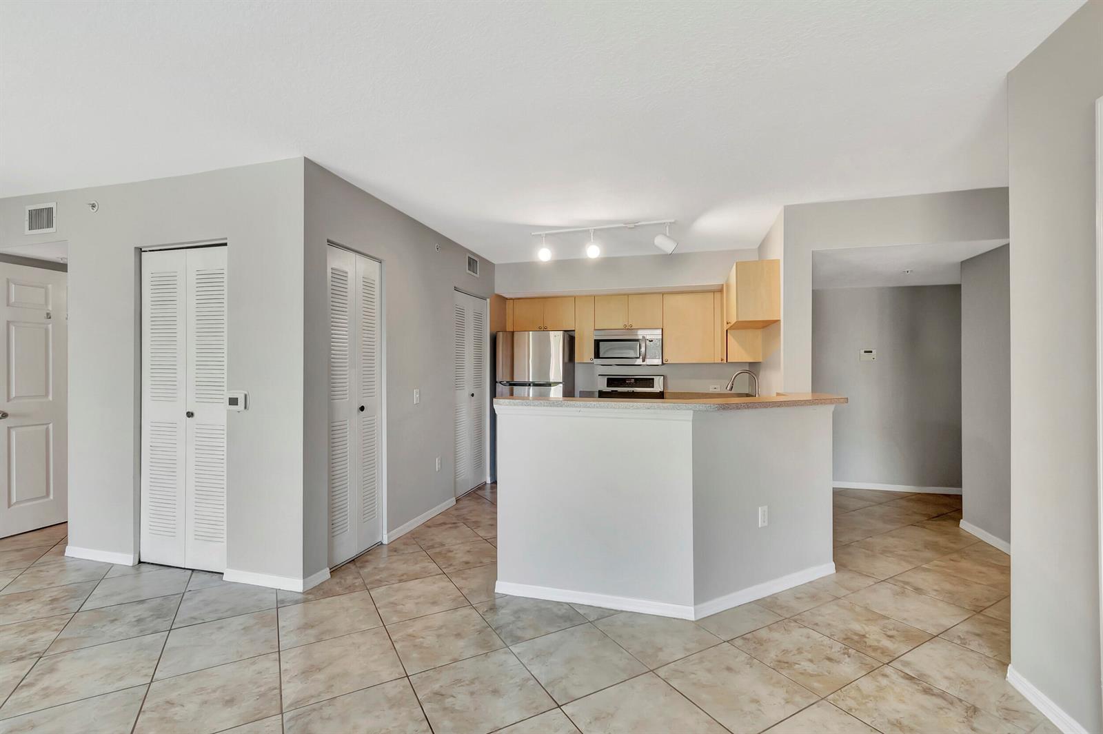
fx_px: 459
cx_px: 552
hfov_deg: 100.4
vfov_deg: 77.3
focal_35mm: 15
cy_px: 367
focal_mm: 10
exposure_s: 1/15
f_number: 8
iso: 1600
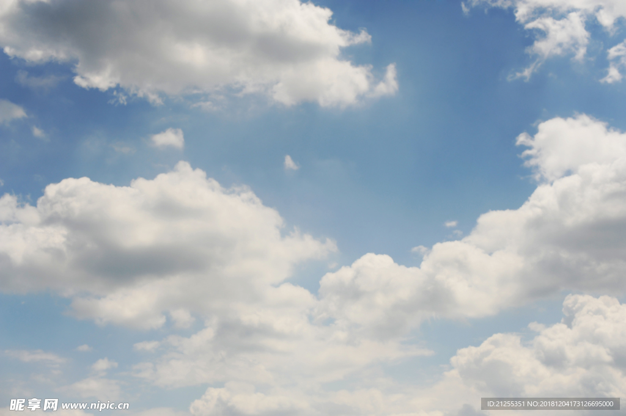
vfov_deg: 26.9
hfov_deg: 39.6
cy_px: 208
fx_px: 869
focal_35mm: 50
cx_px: 313
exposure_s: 1/6400
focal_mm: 50
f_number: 5
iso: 200
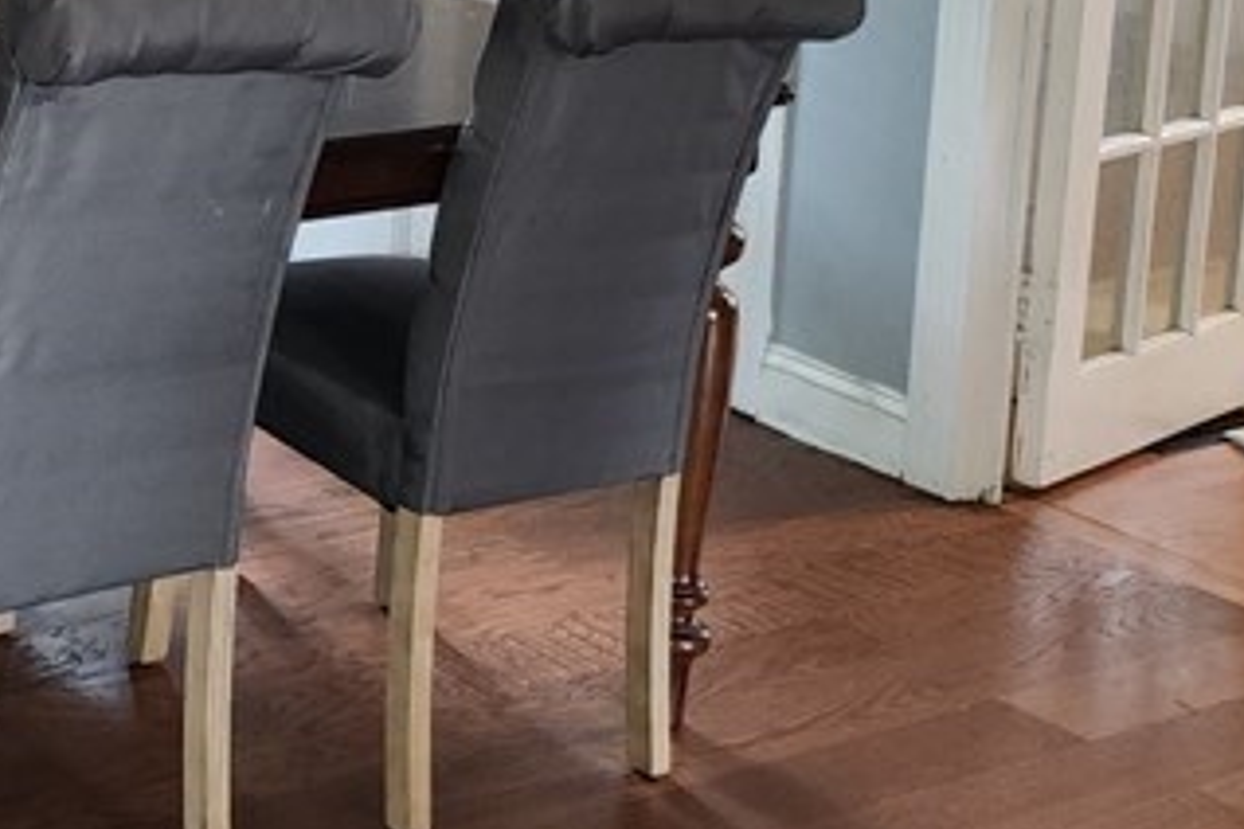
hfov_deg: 25.0
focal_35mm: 77
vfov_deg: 16.8
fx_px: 2661
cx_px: -27
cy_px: -207
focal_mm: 6.4
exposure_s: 1/10
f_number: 1.8
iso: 125
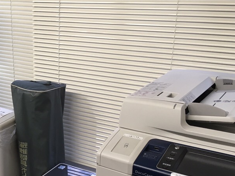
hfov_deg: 31.1
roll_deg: +3.8
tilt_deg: -18.9
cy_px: 117
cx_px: 7
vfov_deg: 25.1
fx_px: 394
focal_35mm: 58
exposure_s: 1/33
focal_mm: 4.15
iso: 25
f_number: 2.2
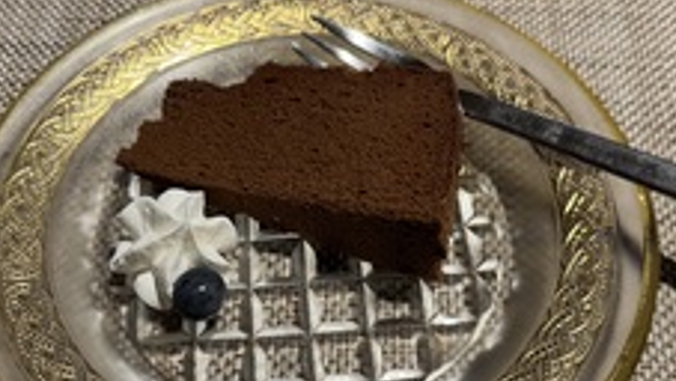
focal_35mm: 46
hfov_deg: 44.5
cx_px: 304
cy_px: 238
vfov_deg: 25.9
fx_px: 825
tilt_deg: -55.6
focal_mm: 6.76
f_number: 1.78
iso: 100
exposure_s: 1/100
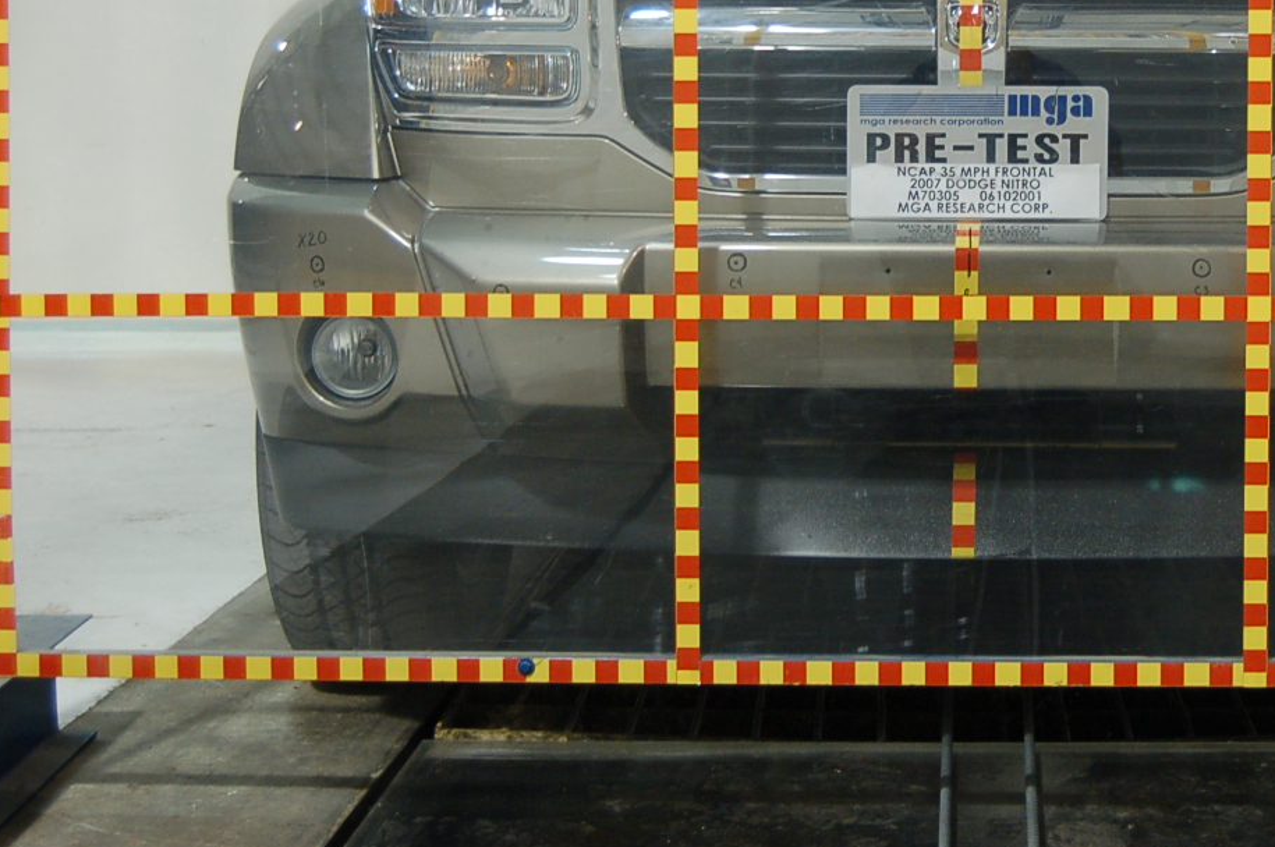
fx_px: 2618
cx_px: 971
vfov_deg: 18.2
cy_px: 160
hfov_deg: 27.0
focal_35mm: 74
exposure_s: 1/15
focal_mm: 30
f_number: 4.2
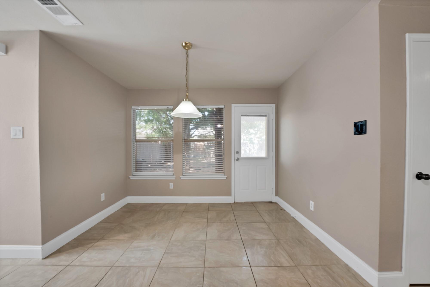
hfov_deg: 112.6
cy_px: 144
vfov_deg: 90.1
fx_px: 143
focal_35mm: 12
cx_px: 215
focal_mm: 12
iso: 640
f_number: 9
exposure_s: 1/6
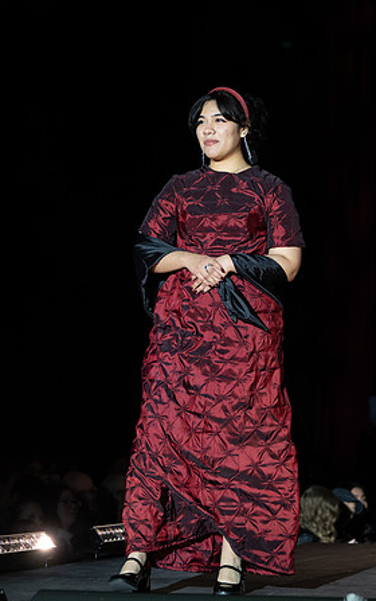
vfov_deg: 13.3
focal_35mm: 157
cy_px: 286
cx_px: 181
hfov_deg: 8.4
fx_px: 2570
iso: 800
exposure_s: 1/640
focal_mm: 92
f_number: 3.5
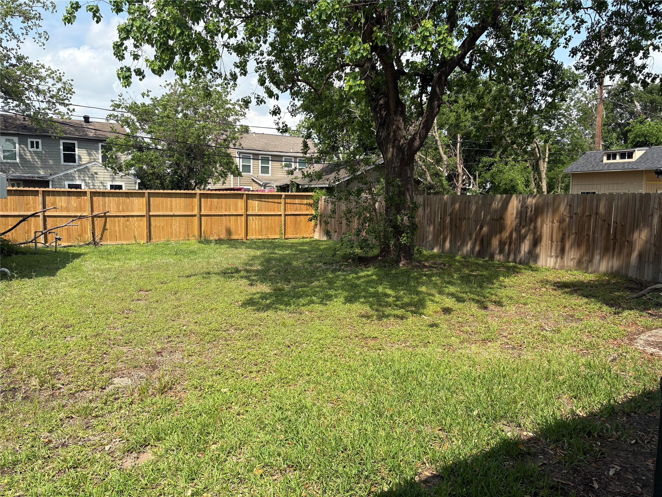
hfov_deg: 67.3
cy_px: 248
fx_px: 497
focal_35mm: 26
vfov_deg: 53.1
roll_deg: +0.3
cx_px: 331
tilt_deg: -5.3
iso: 50
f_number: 1.6
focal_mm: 5.96
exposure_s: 1/2364
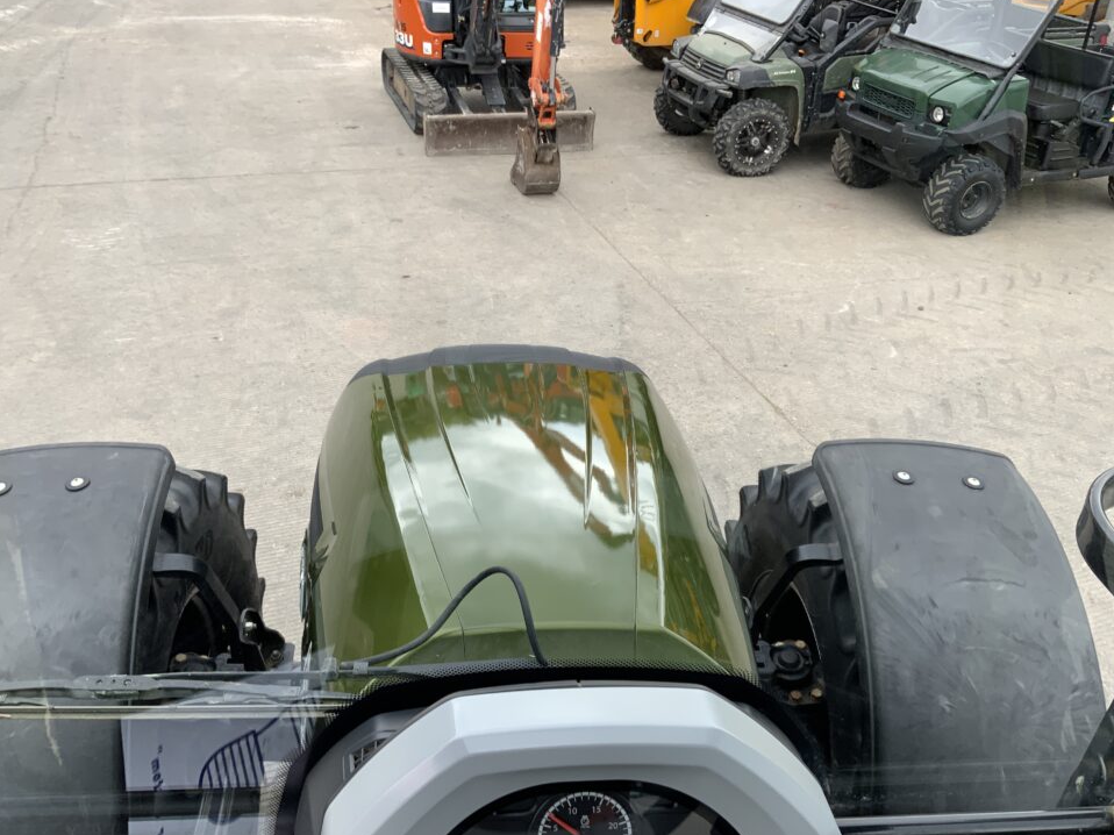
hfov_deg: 58.4
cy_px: 431
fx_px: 997
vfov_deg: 45.4
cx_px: 538
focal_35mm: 31
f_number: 1.8
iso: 16
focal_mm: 3
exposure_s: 1/126
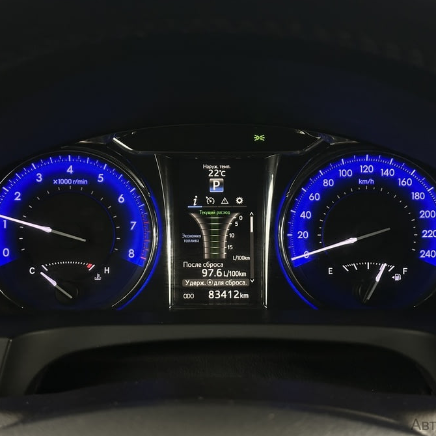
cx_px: 222
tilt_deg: -20.7
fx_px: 812
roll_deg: -0.2
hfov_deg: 30.0
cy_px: 218
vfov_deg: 30.0
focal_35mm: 57
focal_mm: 6.86
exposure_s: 1/33
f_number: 1.78
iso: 200
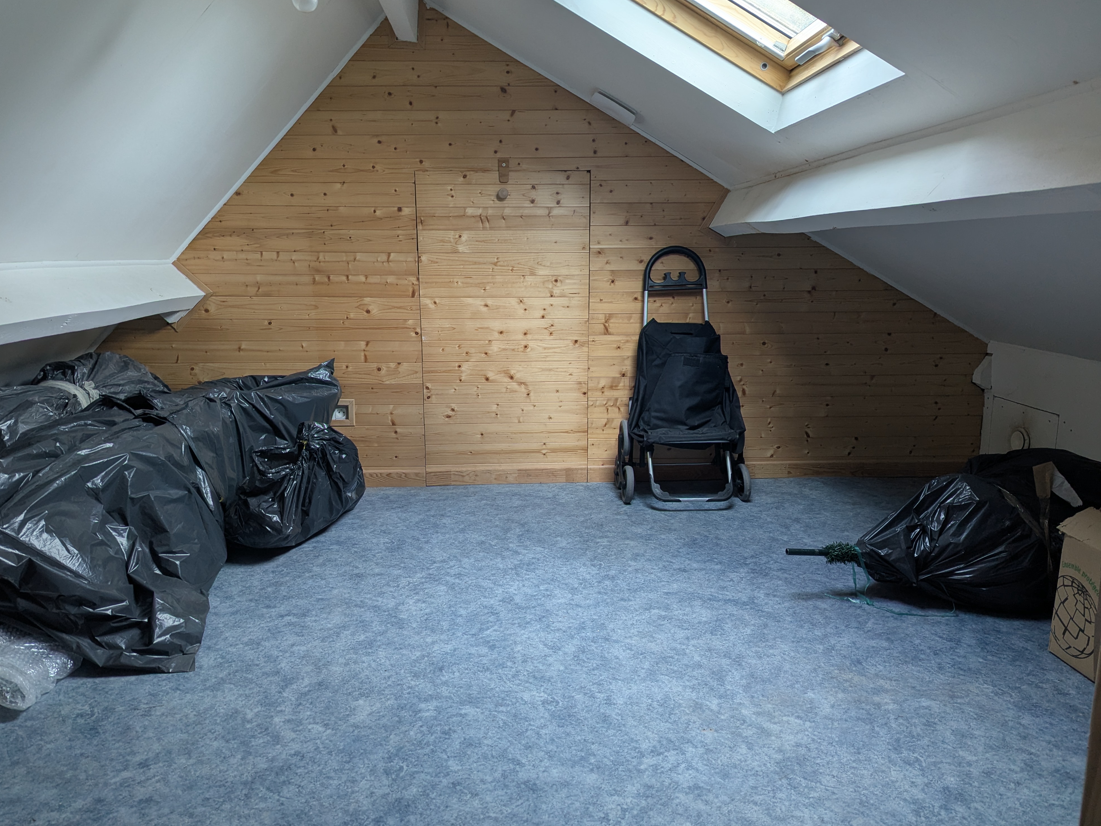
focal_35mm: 25
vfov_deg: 54.9
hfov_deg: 69.4
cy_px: 400
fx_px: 795
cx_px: 529
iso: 61
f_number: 1.85
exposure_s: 1/35.5
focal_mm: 6.81
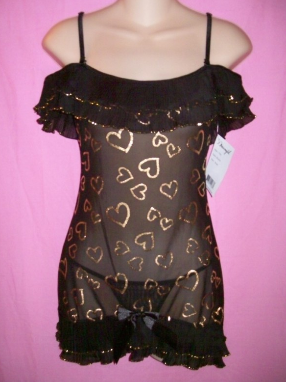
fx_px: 407
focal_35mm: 37
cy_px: 186
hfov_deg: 38.7
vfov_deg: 50.1
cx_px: 141
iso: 160
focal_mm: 6
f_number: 2.7
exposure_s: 1/64
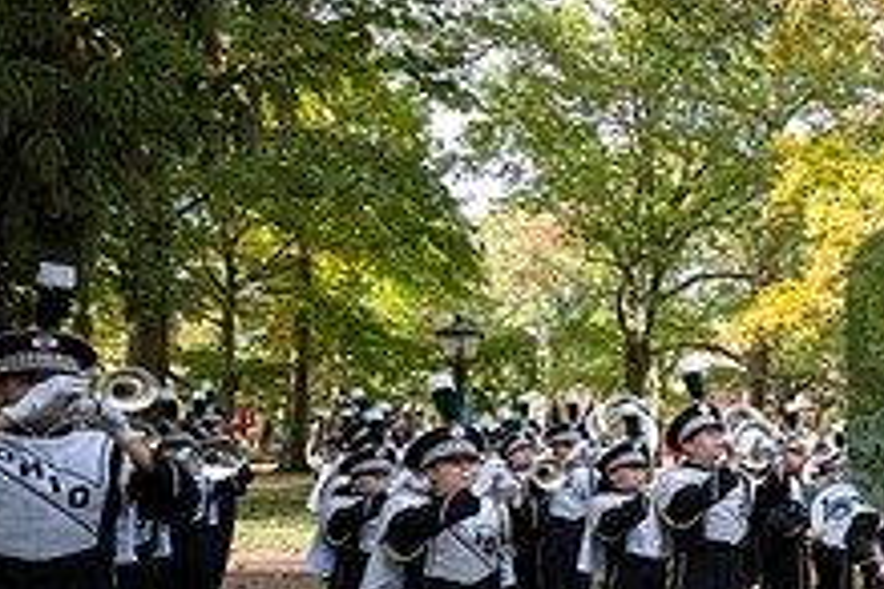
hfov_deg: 35.4
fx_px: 908
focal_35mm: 37
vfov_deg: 35.4
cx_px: 1150
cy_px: 414
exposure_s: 1/8000
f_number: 4
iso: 6400
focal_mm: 14
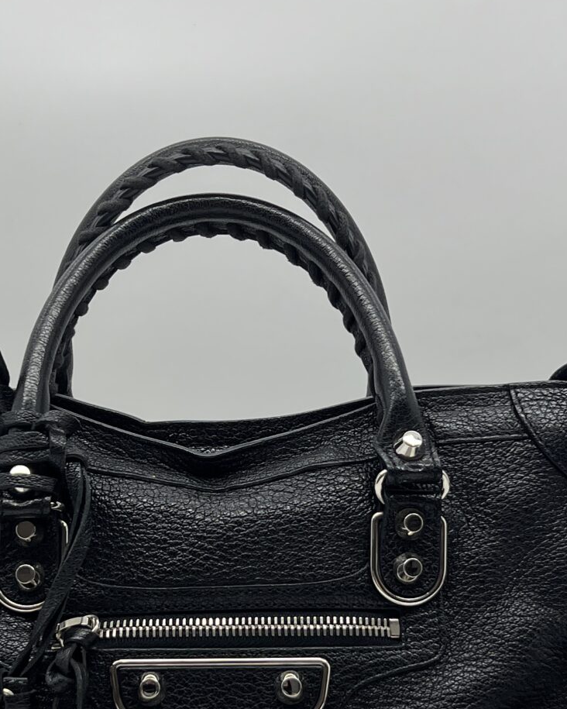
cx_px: 259
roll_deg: +0.2
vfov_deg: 26.5
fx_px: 1489
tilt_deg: -2.5
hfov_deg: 21.6
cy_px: 523
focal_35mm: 71
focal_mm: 5.7
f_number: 1.5
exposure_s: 1/237
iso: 50
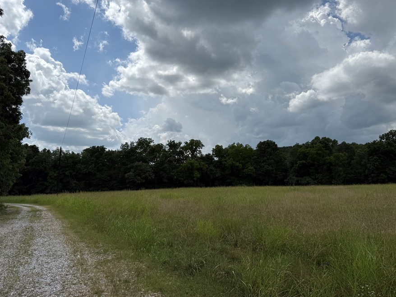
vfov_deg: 49.7
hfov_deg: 63.5
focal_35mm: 28
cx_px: 202
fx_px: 320
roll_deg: +0.1
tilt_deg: +8.9
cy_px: 135
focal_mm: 6.76
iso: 80
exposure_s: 1/11905
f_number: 1.78
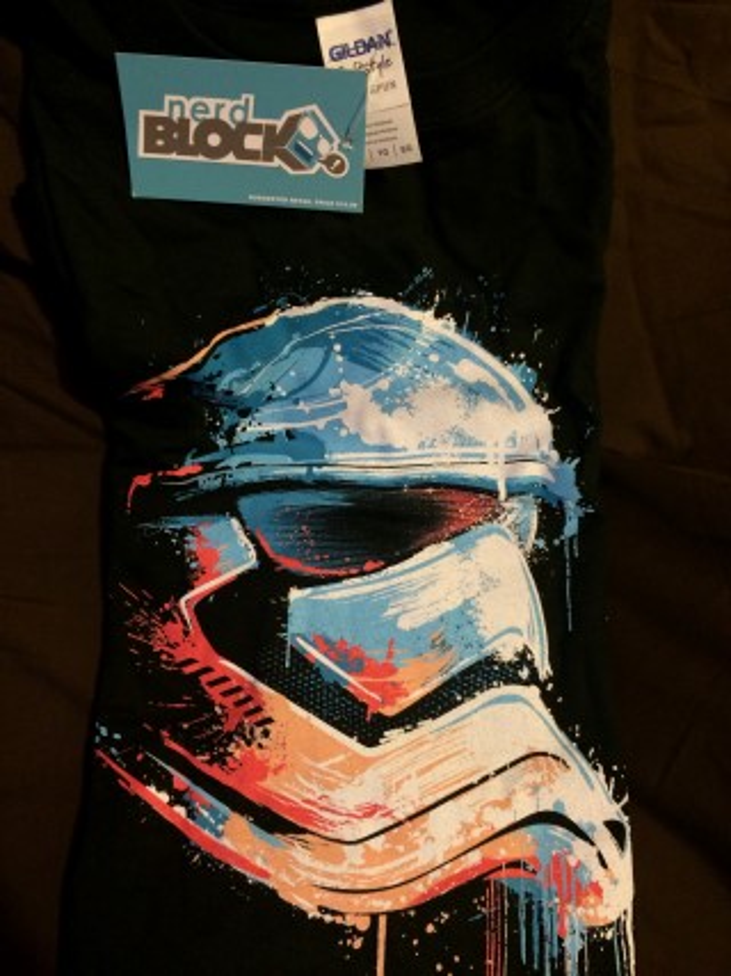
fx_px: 817
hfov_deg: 48.2
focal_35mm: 29
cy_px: 488
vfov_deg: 61.7
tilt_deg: -68.0
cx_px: 366
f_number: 2.2
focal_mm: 4.15
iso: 320
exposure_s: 1/20
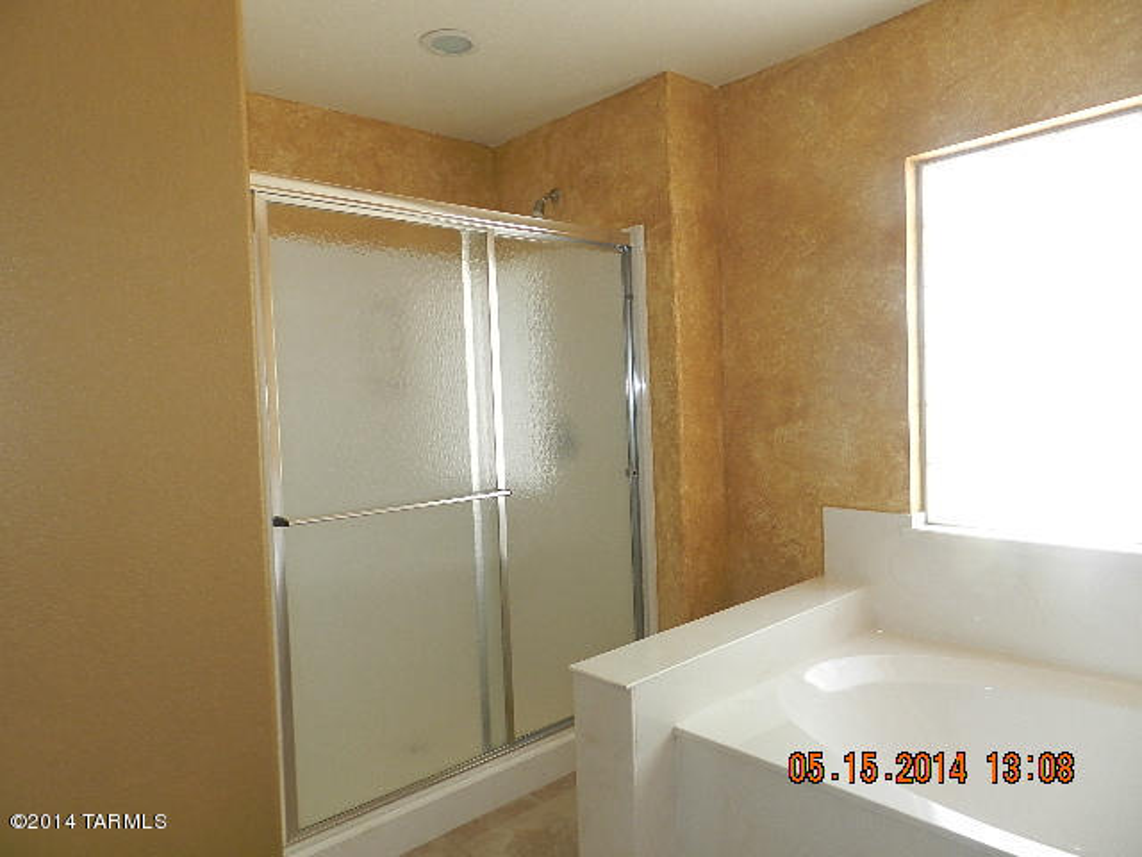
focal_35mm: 23
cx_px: 571
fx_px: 759
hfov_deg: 73.9
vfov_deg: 58.9
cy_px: 428
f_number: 3.4
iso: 180
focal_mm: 4
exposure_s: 1/30
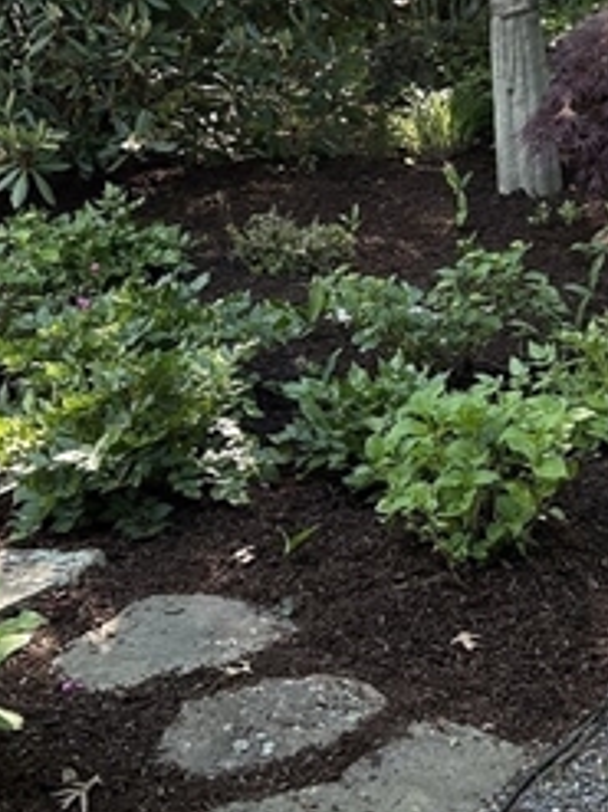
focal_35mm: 81
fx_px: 1899
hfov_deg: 18.1
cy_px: 230
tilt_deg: -13.5
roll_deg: +4.7
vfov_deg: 23.9
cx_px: 454
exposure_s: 1/121
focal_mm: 5.7
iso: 64
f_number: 1.5
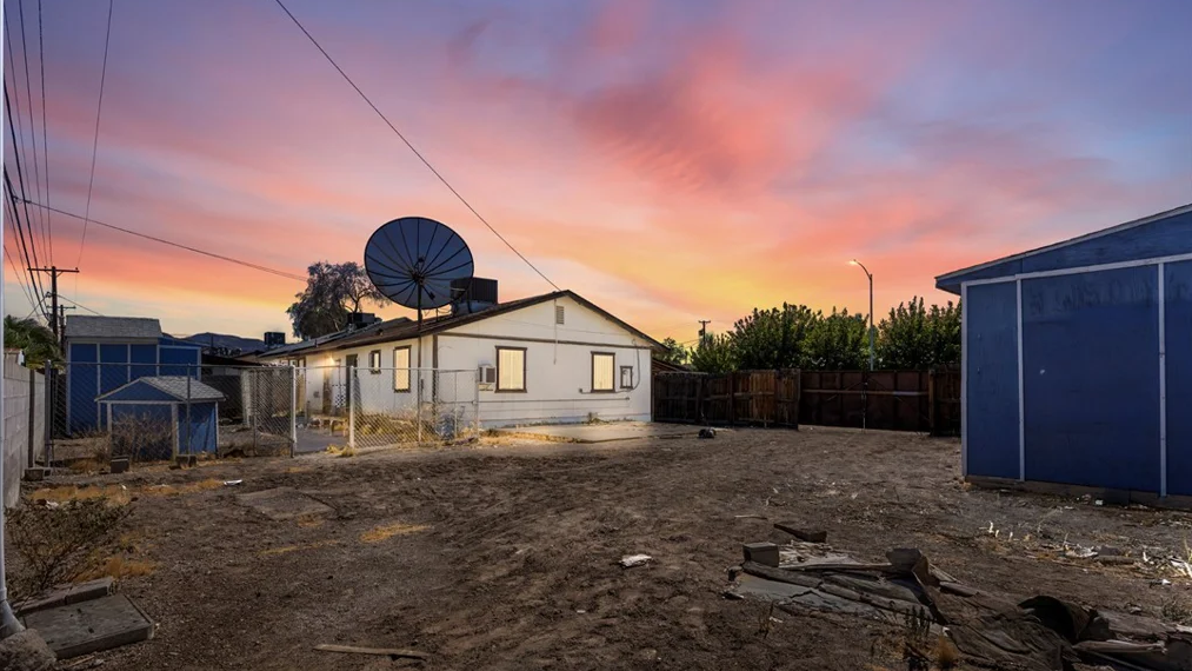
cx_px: 591
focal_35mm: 18
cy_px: 395
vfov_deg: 60.6
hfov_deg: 92.7
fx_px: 569
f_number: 8
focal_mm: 17
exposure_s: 1/2000
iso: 400
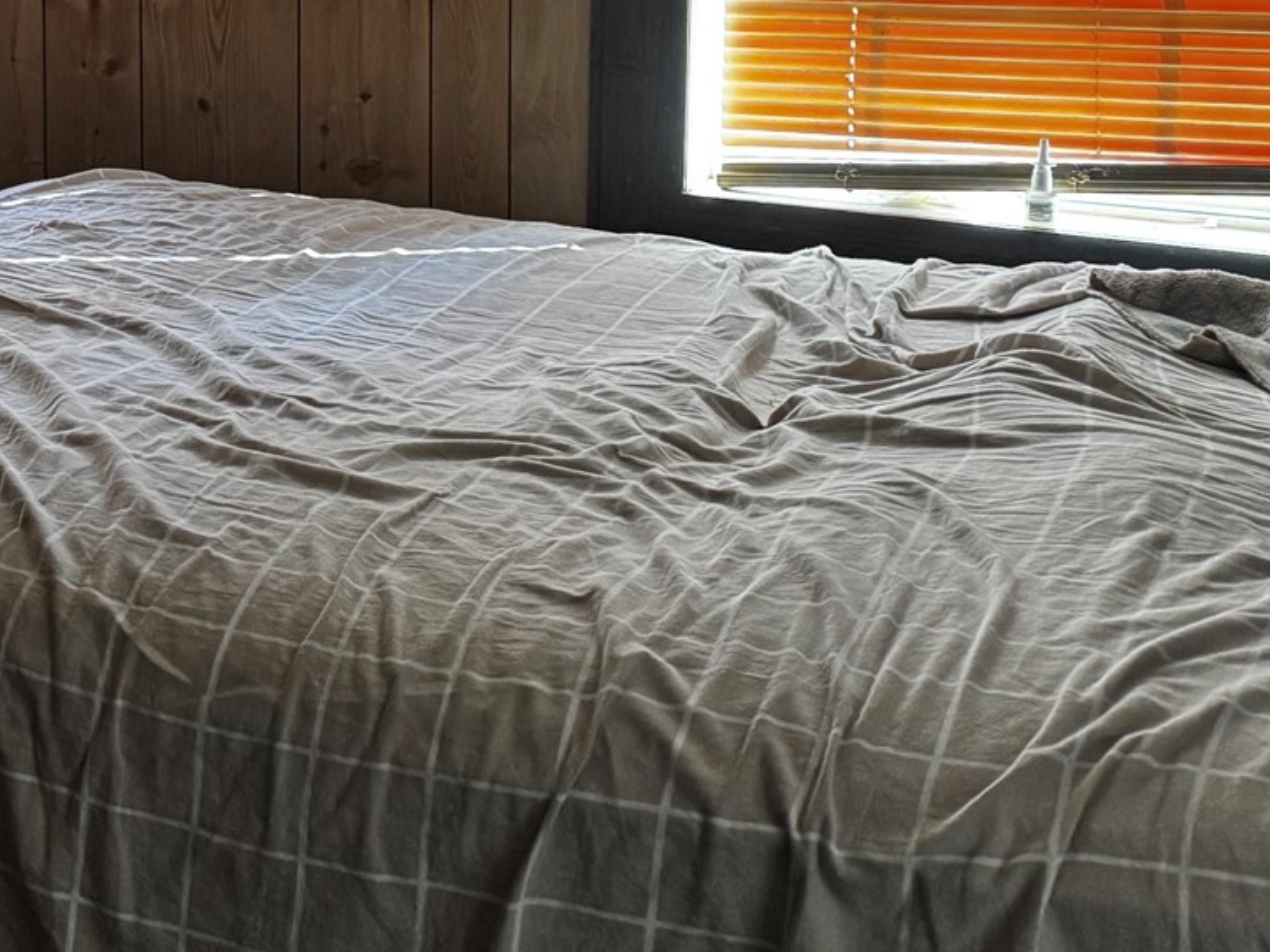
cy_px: -67
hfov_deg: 24.7
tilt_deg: -6.7
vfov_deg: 20.7
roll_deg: -0.4
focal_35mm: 68
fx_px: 2494
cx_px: -400
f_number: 1.78
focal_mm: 6.76
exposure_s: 1/60
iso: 500
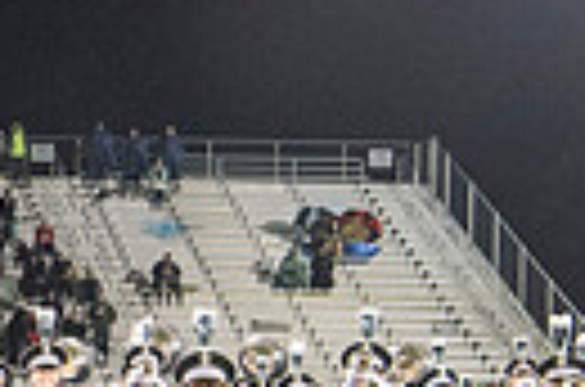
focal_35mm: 179
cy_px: 412
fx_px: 2902
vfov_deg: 7.6
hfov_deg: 10.7
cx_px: -513
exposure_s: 1/200
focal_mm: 40
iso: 5000
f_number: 5.6
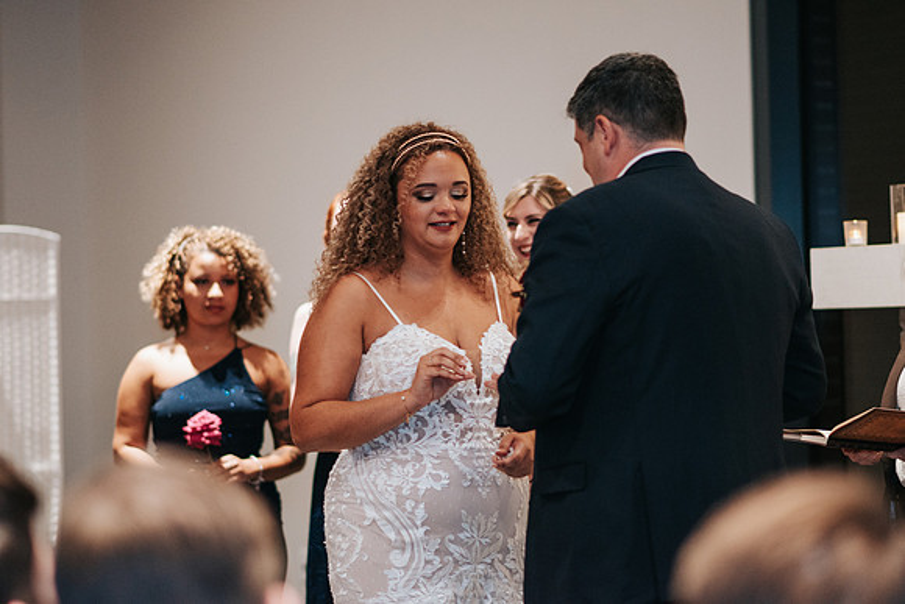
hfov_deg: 16.1
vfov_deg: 10.8
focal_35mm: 128
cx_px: 452
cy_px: 302
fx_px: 3206
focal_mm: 85
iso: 800
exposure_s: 1/160
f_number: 1.8
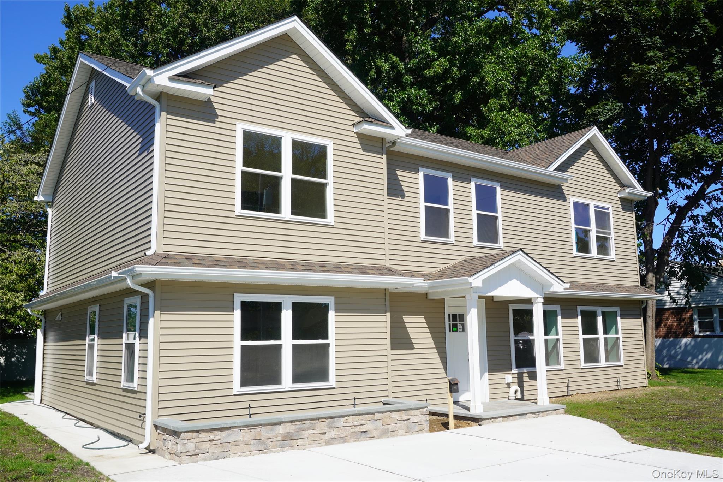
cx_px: 362
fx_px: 663
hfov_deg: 57.2
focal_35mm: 33
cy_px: 241
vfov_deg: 40.0
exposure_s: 1/160
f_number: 10
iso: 100
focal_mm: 22
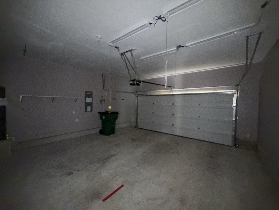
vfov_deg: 85.7
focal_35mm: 14
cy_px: 105
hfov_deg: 102.1
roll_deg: -1.2
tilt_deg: -3.0
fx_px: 113
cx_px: 140
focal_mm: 2.22
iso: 640
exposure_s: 1/22
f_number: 2.2
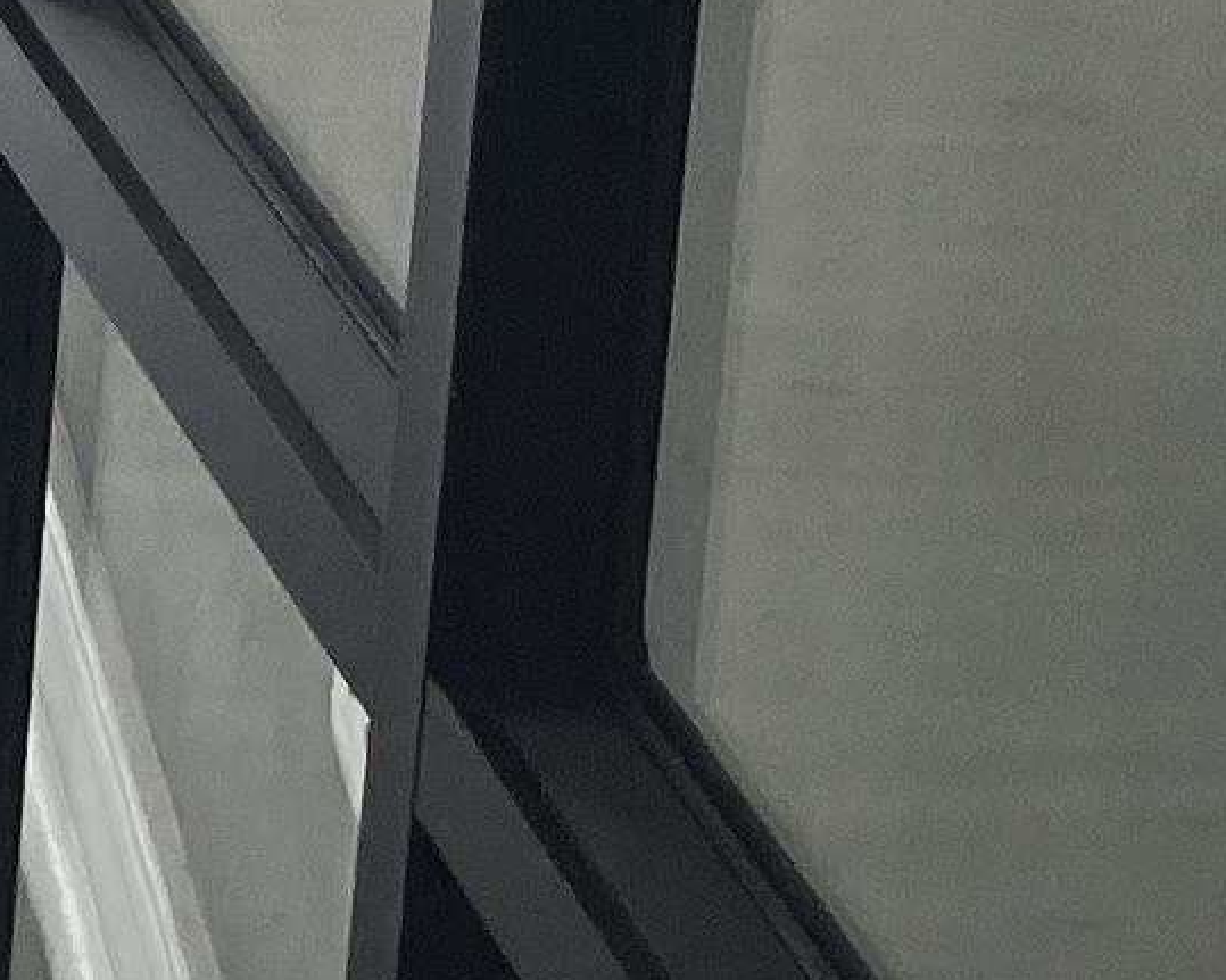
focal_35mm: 190
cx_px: -2846
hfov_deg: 8.1
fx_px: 6893
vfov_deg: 7.3
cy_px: -1830
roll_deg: -1.6
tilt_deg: -9.4
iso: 50
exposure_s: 1/550
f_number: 1.6
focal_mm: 5.1
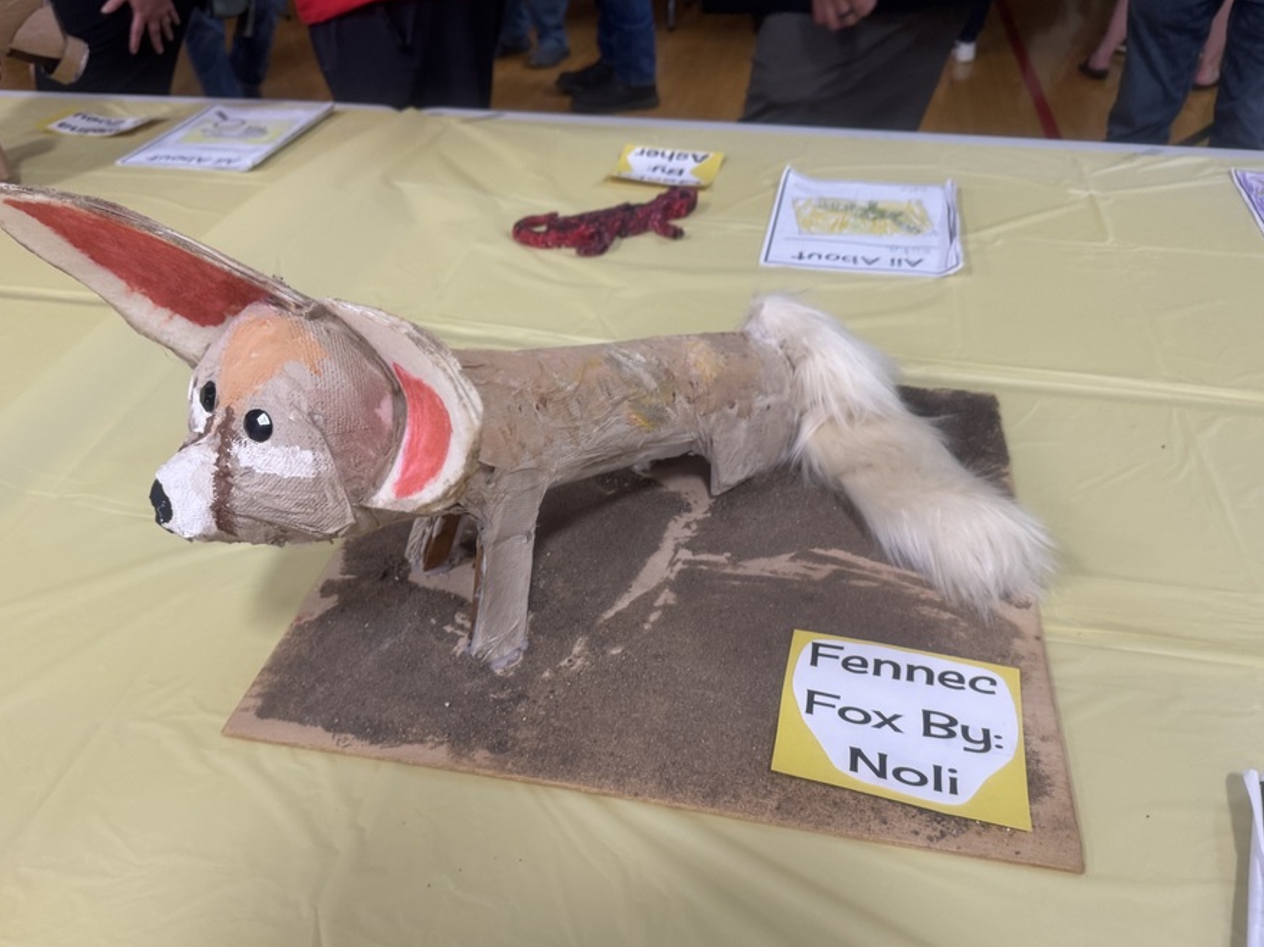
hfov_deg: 63.4
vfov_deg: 49.7
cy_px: 495
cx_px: 589
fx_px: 1022
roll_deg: +3.2
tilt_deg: -38.9
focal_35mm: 28
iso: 250
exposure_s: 1/60
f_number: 1.78
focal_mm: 6.76
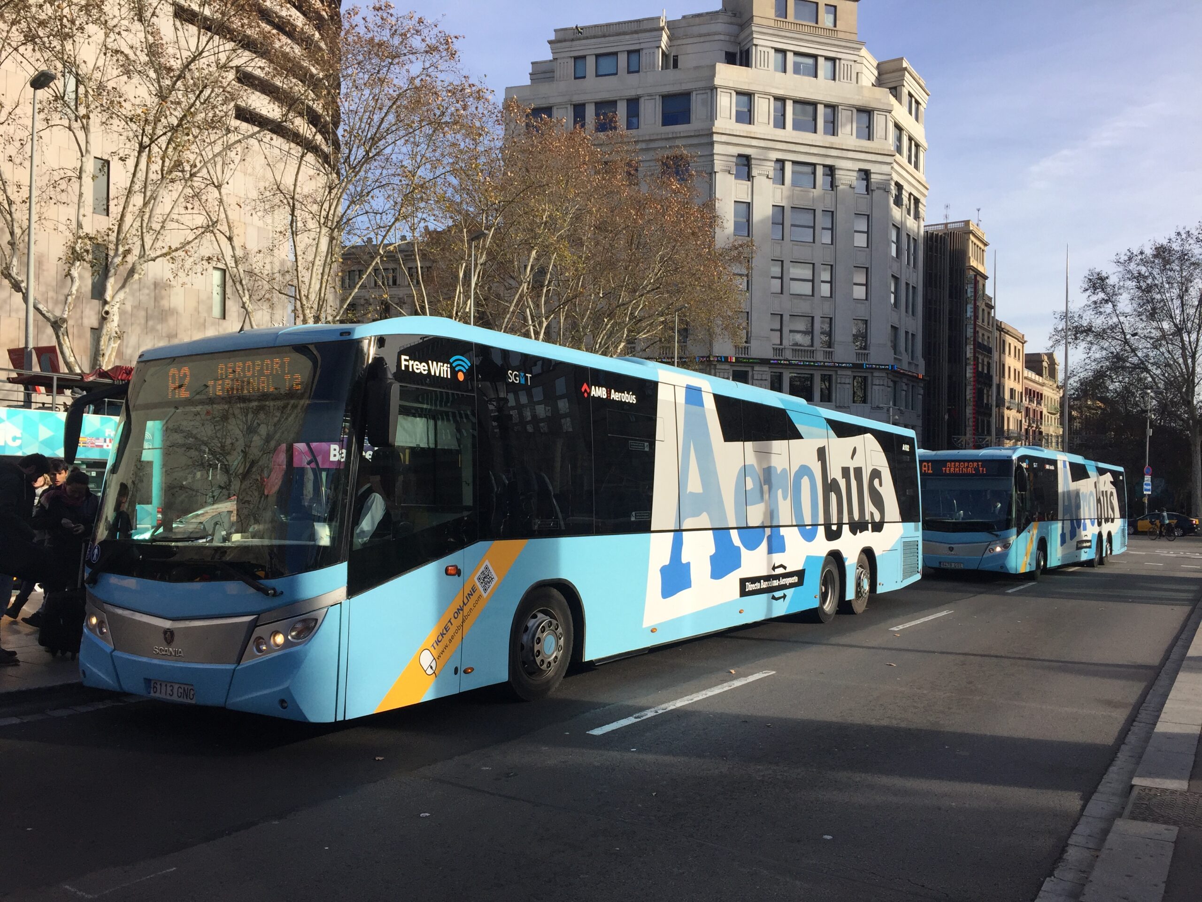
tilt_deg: +0.8
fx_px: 1007
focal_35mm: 29
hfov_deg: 61.7
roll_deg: -1.5
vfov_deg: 48.2
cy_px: 451
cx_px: 601
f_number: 2.2
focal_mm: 4.15
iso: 32
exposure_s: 1/1582
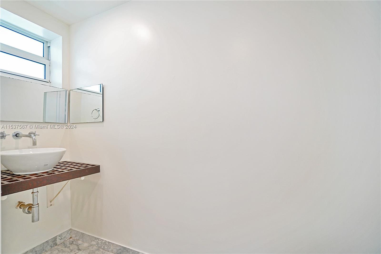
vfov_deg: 77.3
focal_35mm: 15
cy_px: 127
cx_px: 190
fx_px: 159
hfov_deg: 100.4
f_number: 4
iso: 250
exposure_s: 1/40
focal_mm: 10
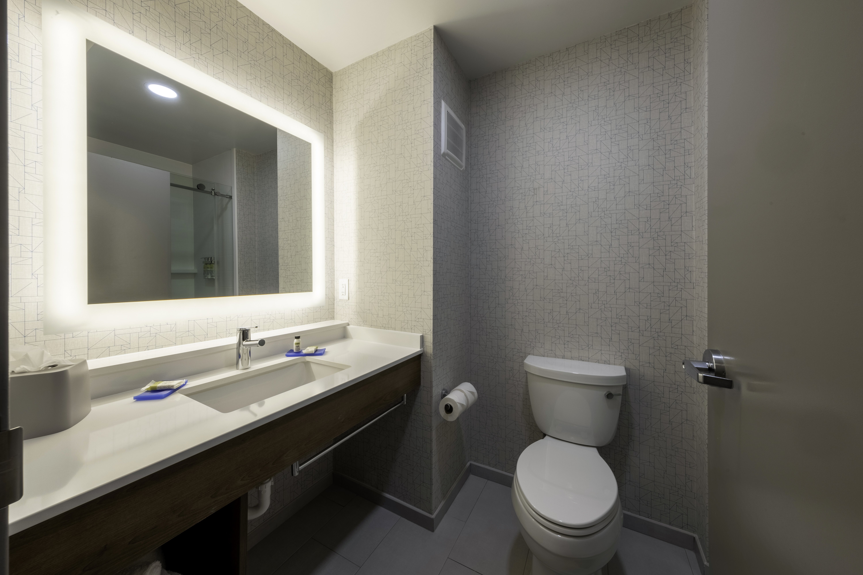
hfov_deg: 112.6
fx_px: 288
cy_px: 288
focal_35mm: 12
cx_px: 432
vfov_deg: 90.0
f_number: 11
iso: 200
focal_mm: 8
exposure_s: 1/35
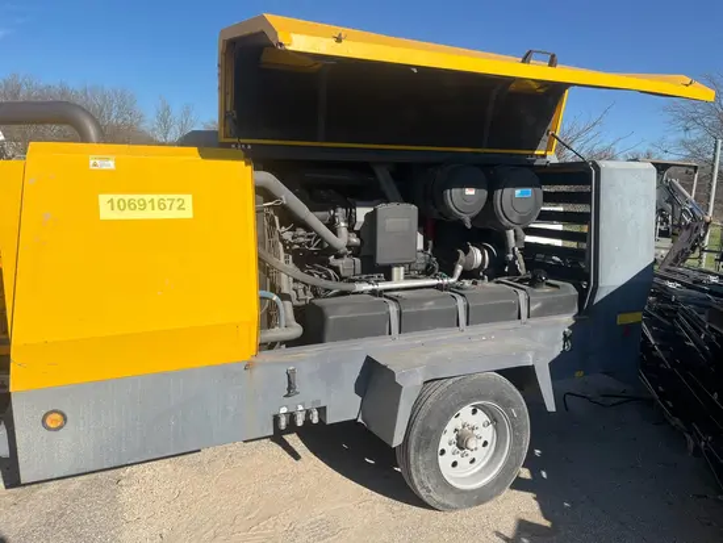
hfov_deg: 67.3
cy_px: 272
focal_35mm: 26
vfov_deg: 53.1
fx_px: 543
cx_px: 362
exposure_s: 1/4651
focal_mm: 5.1
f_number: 1.6
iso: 50
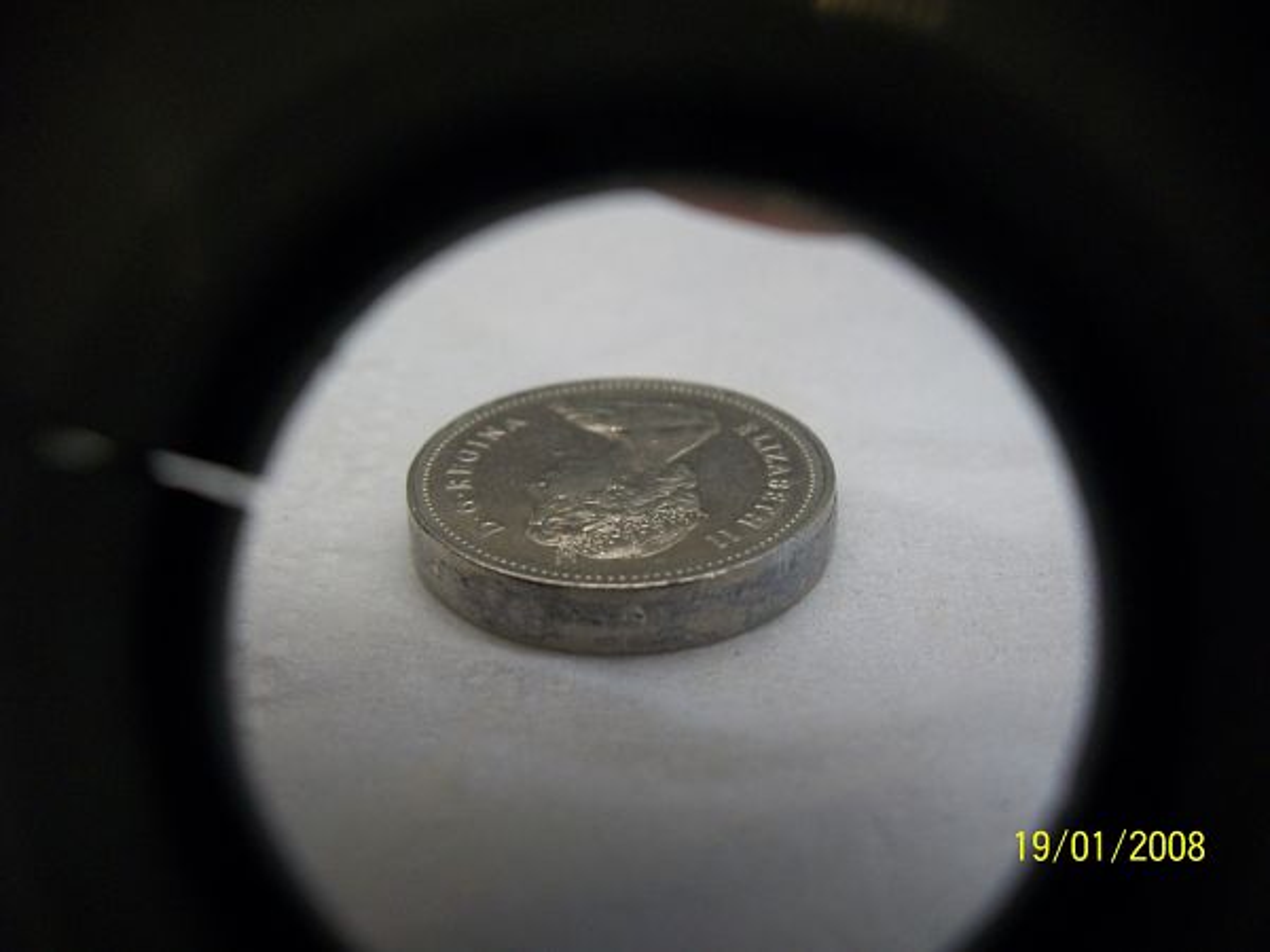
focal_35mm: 32
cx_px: 635
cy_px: 476
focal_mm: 5.7
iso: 160
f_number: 2.9
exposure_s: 1/40
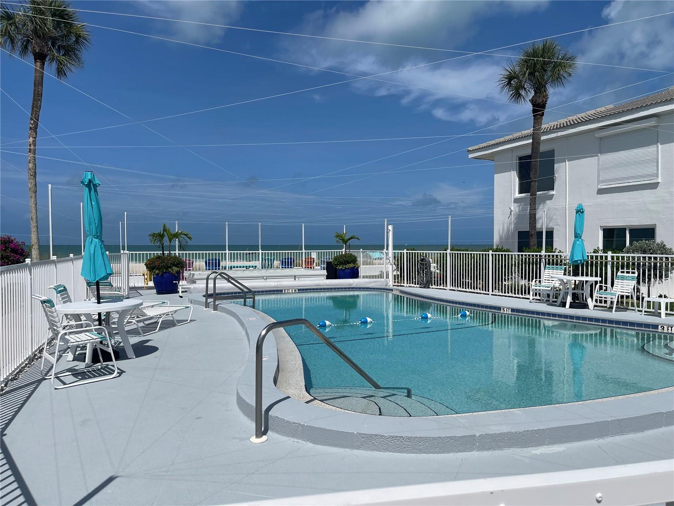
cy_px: 253
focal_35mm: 25
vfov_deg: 54.9
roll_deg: +0.0
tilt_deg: -2.5
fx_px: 487
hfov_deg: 69.4
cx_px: 337
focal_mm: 5.1
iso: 32
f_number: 1.6
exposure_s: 1/10000
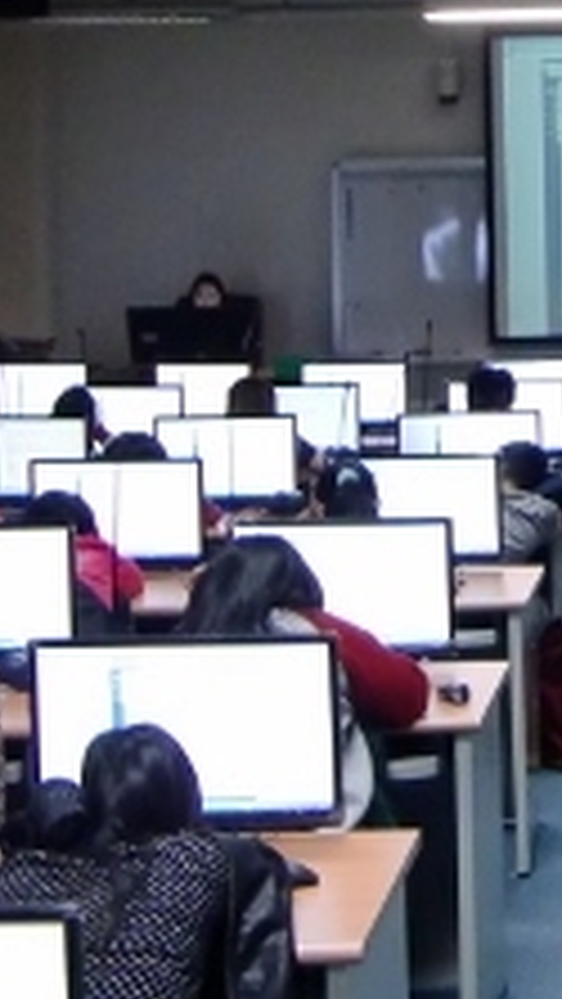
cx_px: 697
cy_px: 194
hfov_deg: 13.3
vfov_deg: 23.8
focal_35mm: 88
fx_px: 2330
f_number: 2.6
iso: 400
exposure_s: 1/60
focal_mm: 4.9
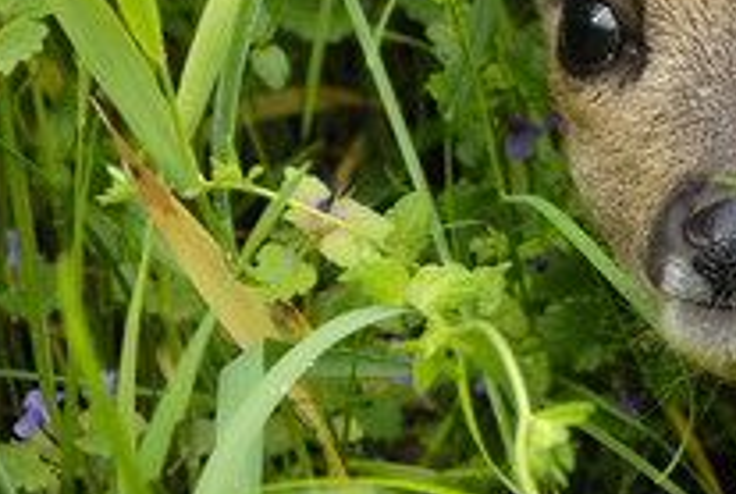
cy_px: -50
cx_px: 951
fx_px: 4077
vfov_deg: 6.9
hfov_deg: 10.1
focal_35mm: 199
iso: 200
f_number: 6.3
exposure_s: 1/125
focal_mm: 38
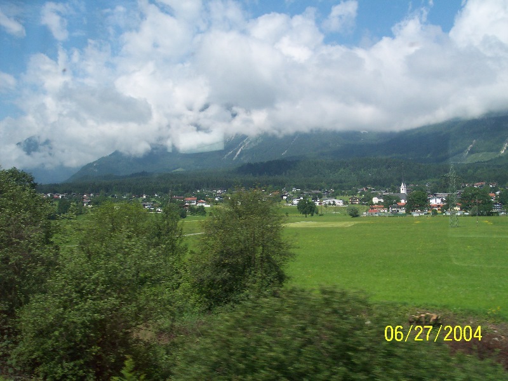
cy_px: 190
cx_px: 254
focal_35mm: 38
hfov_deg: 49.0
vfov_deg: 37.7
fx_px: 558
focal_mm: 8
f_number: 4.8
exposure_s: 1/350
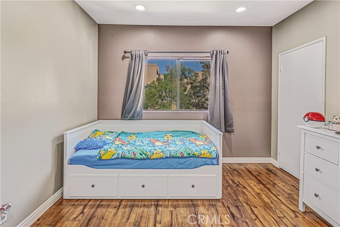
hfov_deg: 100.4
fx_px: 142
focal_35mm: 15
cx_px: 170
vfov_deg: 77.4
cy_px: 114
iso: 100
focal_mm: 15
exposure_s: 1/1.67
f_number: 8
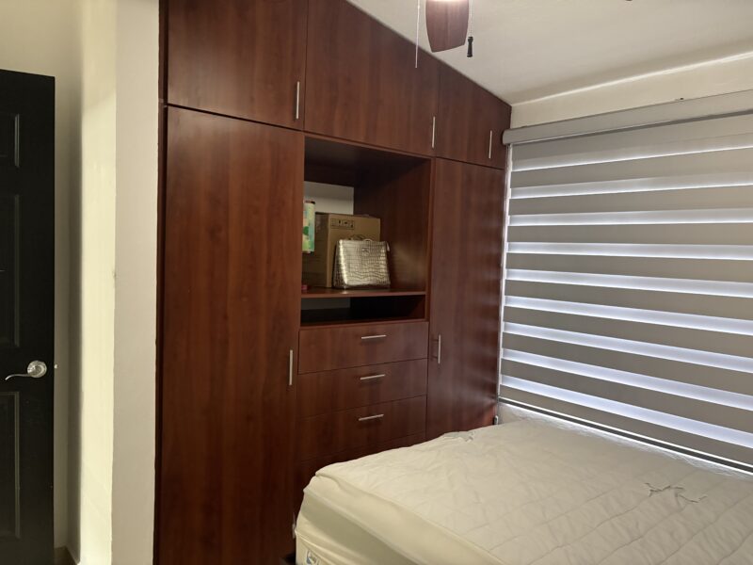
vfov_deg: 53.1
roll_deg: -1.3
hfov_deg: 67.3
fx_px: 566
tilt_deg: -1.2
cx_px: 376
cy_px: 282
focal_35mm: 26
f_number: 1.6
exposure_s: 1/30
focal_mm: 5.96
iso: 500
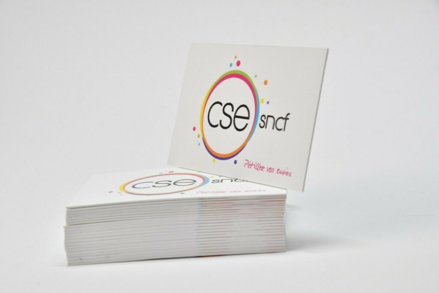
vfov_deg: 13.0
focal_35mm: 105
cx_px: 220
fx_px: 1281
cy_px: 146
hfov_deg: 19.5
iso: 2500
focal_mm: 70
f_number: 10
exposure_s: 1/250
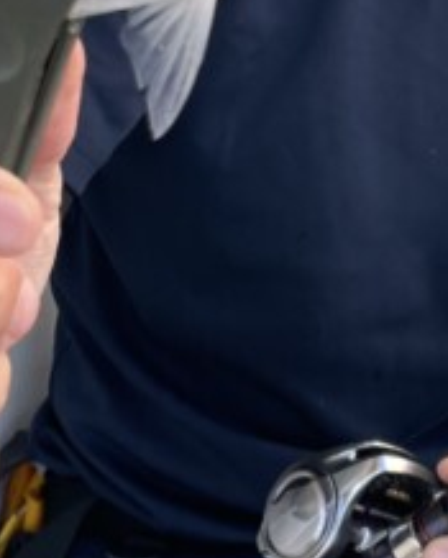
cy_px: 105
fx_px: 1538
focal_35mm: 93
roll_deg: +2.5
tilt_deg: -20.0
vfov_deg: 20.3
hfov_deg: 16.6
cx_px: 246
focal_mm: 4.2
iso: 32
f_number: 1.6
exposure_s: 1/209
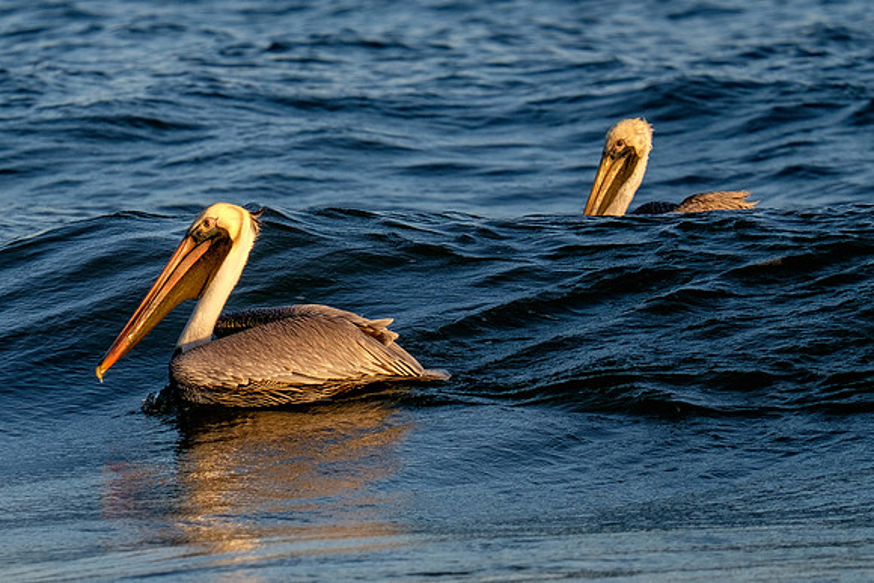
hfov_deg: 3.6
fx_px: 13827
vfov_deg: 2.4
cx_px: 310
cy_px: 352
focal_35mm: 569
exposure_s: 1/1000
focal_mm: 200
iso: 200
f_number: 5.6
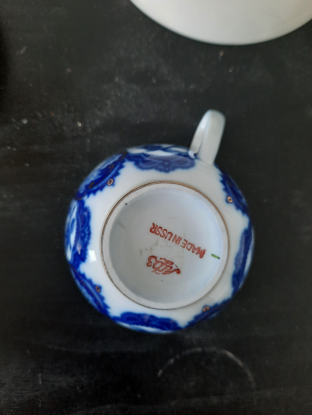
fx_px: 300
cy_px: 208
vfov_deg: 69.4
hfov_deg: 54.9
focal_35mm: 25
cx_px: 156
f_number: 2
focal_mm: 4.6
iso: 200
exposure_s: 1/50
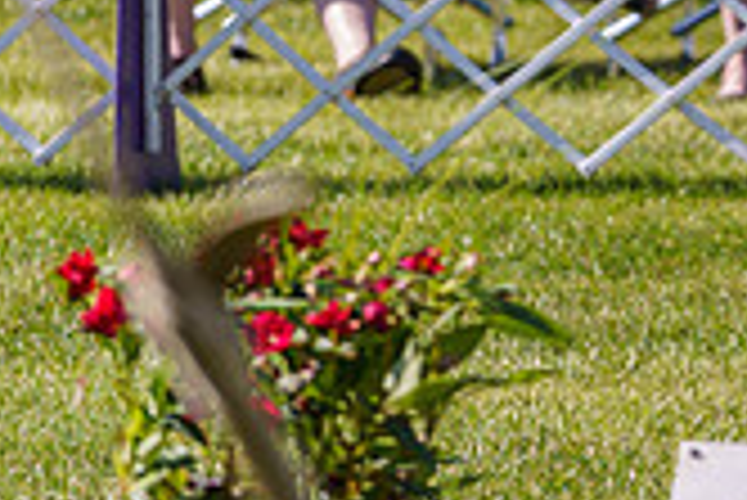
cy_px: -264
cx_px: 945
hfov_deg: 3.3
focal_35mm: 623
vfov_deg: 2.2
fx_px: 12938
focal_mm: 178
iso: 200
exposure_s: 1/1250
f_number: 4
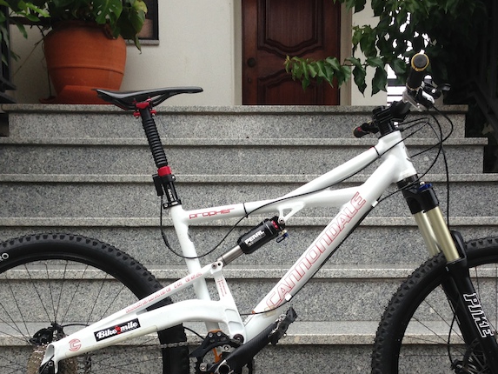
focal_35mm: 59
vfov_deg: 24.4
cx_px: 266
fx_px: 849
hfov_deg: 32.7
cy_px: 299
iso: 50
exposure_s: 1/60
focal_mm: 4.12
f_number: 2.4
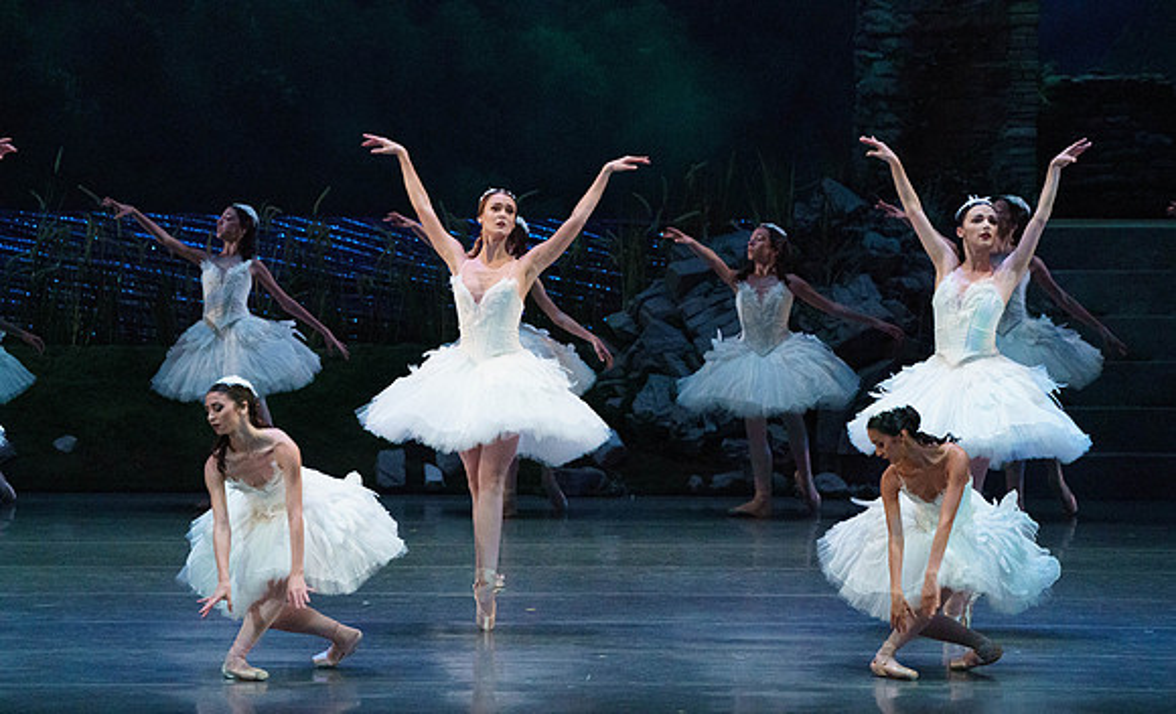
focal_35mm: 287
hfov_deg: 7.4
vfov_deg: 4.5
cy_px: 392
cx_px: 588
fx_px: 9113
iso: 8000
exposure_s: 1/250
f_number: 5.6
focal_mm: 279
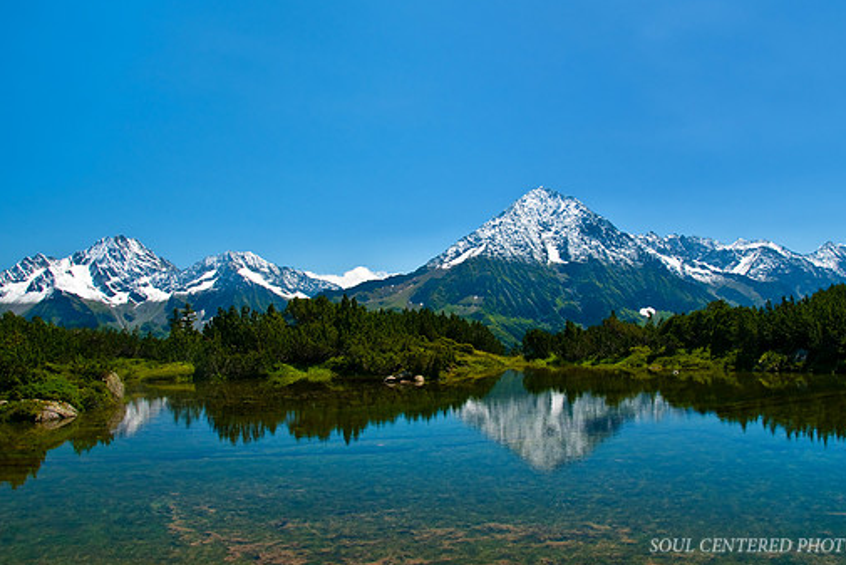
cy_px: 266
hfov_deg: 60.2
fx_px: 729
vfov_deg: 42.3
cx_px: 457
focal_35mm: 31
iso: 200
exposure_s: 1/60
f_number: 13
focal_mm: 18
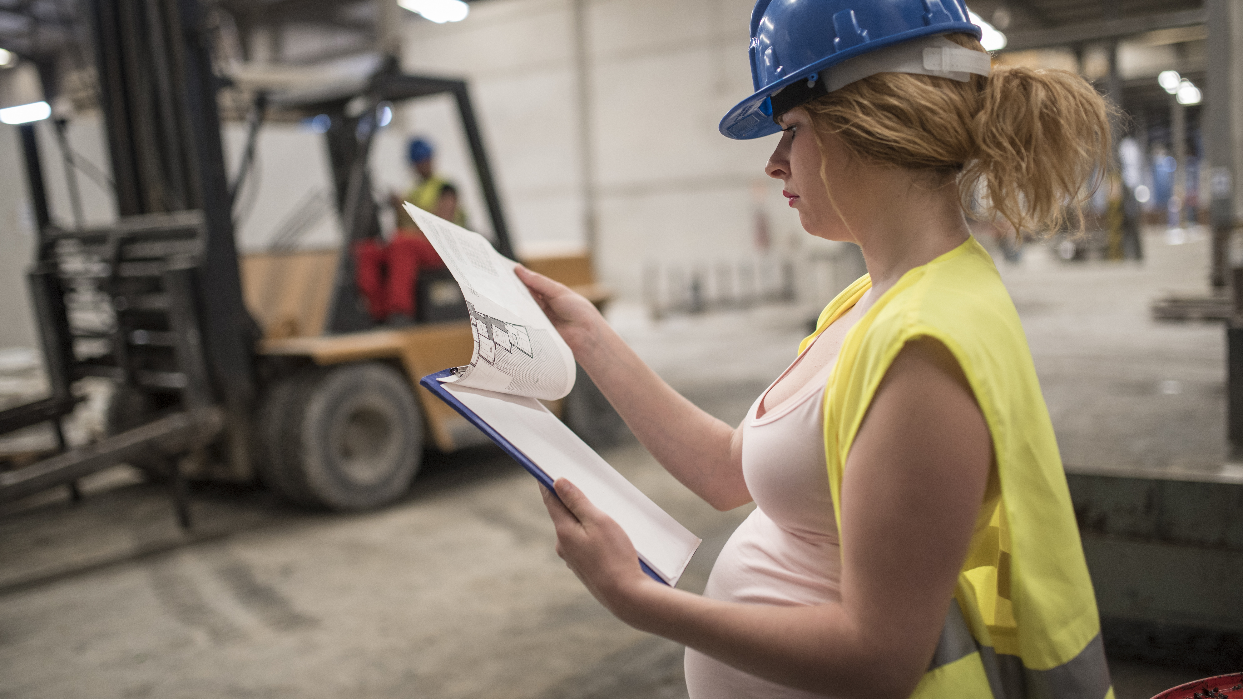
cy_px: 304
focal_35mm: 37
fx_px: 1220
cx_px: 620
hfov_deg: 54.0
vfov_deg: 32.0
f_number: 1.4
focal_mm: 35
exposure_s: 1/160
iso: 1000
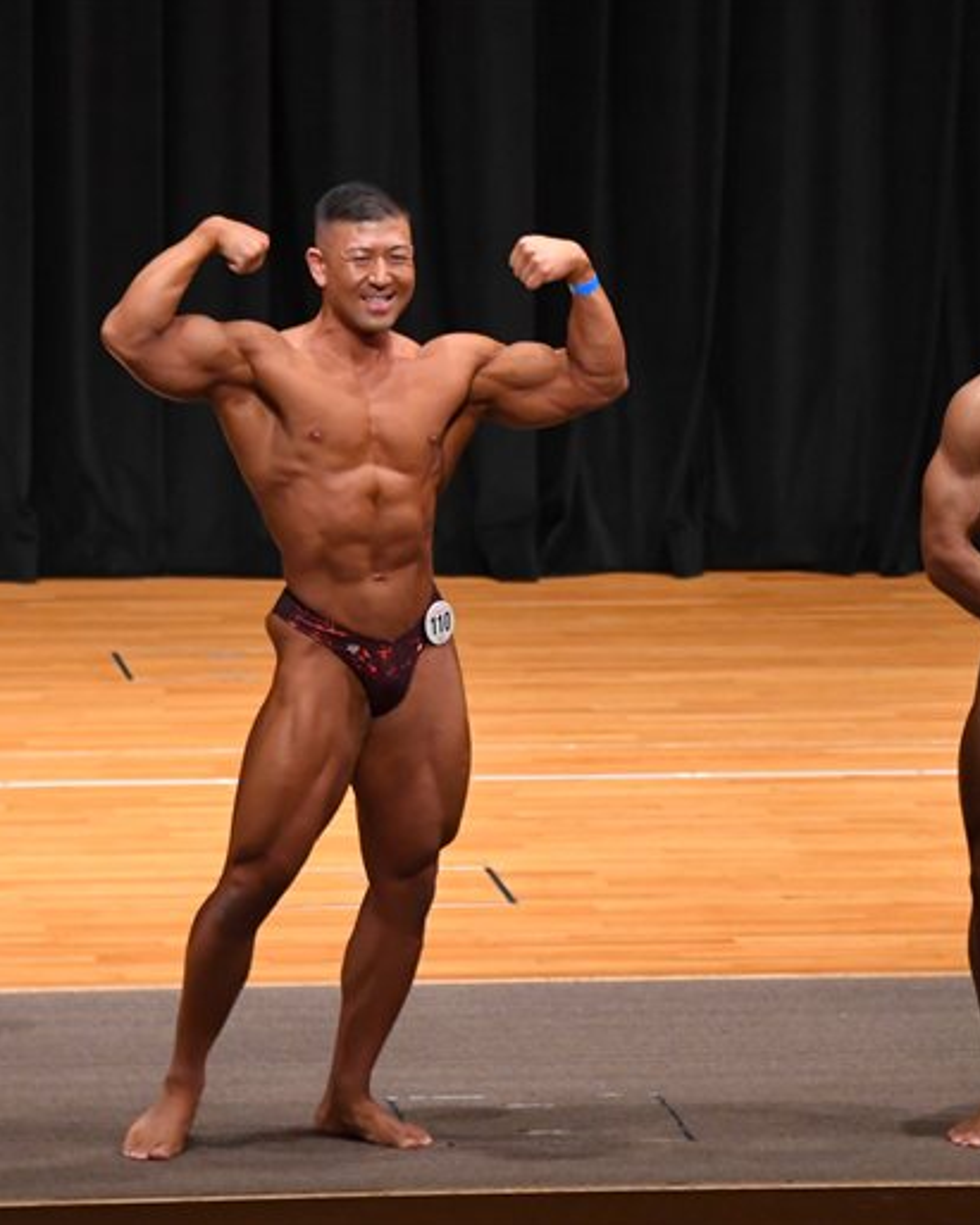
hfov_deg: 5.4
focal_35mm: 286
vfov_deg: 6.8
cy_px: 612
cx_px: 712
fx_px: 10372
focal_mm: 135
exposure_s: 1/400
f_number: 5.6
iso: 5000
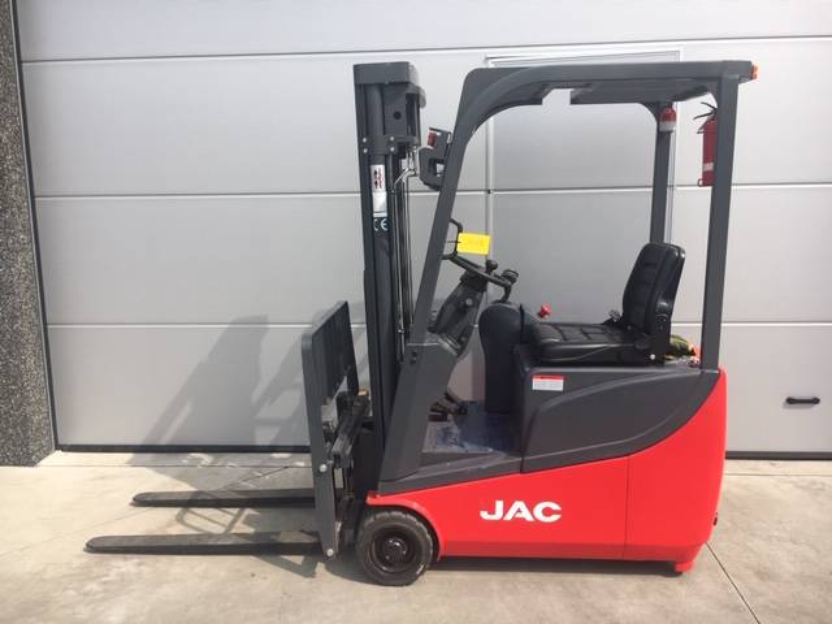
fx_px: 697
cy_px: 312
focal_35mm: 29
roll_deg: +0.6
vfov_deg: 48.2
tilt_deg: -9.7
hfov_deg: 61.7
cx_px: 416
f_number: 2.2
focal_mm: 4.15
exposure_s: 1/1350
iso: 25
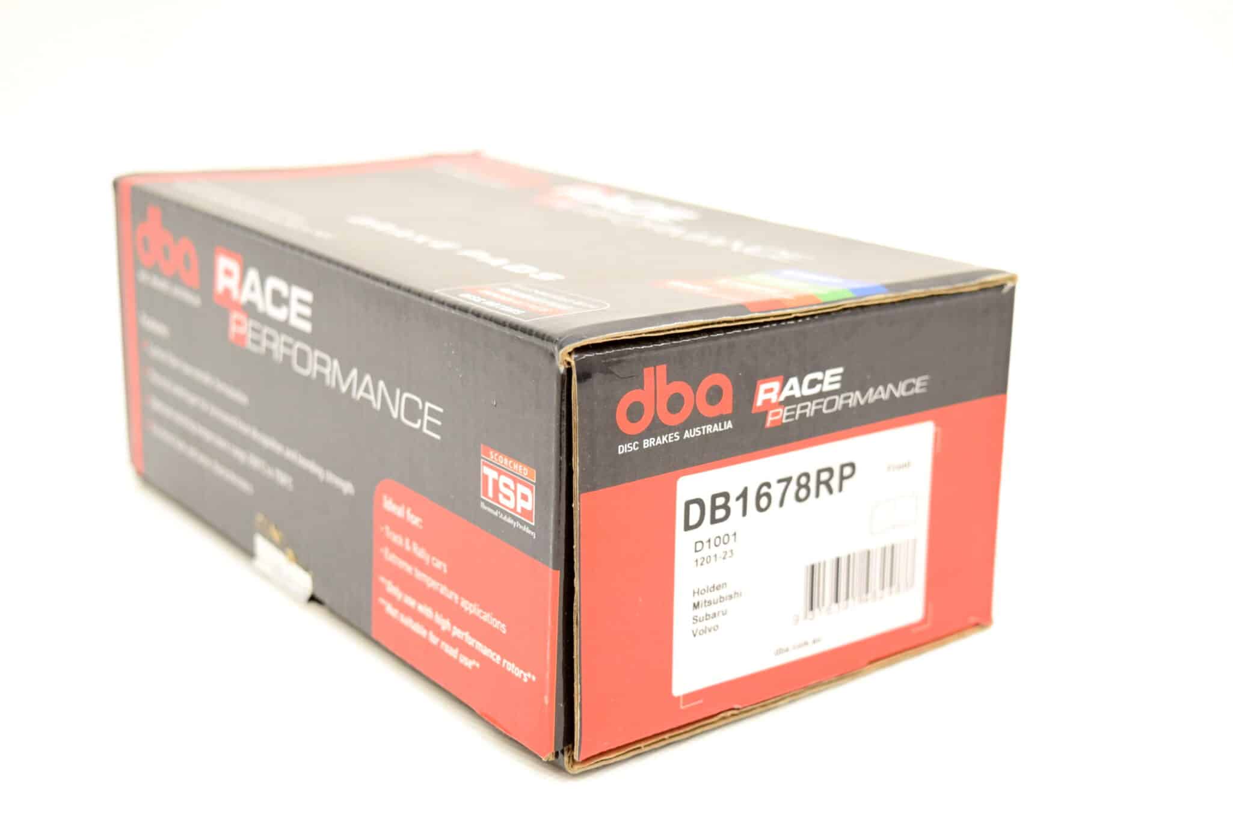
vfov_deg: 25.8
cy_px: 412
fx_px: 1799
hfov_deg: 37.8
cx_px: 616
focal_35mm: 52
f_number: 5
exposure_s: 1/100
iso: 400
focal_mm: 35
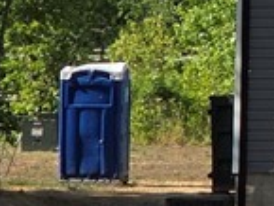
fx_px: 3858
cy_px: -155
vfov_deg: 3.0
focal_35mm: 487
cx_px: 858
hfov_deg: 3.9
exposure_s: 1/805
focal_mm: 7
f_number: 2.4
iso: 25
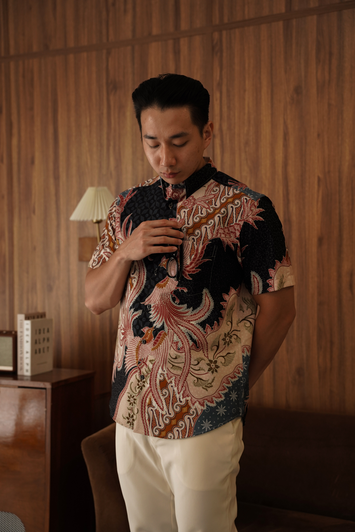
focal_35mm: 45
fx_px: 666
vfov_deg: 43.6
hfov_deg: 29.9
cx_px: 178
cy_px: 266
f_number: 3.5
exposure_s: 1/125
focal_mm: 45
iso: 1250
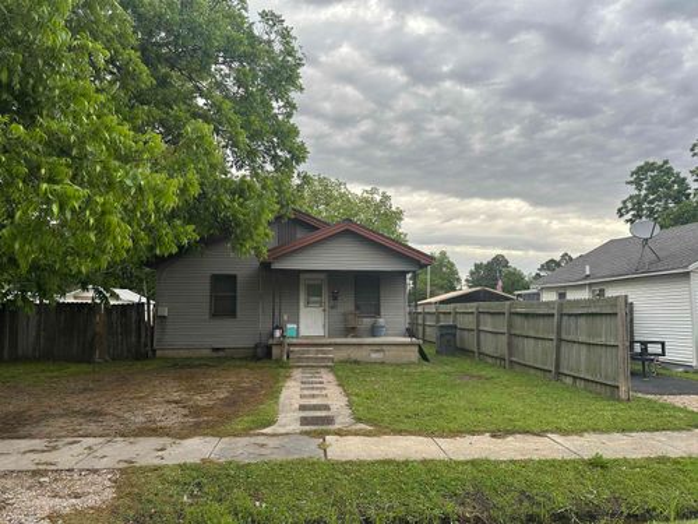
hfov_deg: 71.6
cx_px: 349
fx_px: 484
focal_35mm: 24
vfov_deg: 56.8
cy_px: 262
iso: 64
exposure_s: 1/144
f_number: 1.78
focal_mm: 6.86
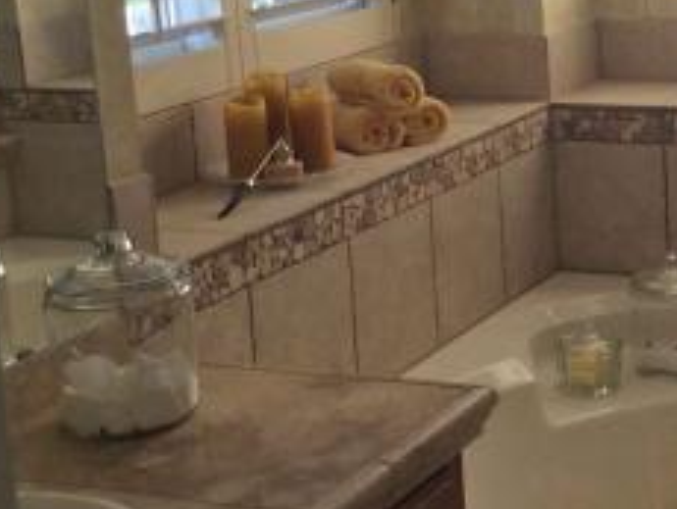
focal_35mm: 89
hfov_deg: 21.3
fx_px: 1742
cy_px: 150
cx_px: 665
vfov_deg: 16.6
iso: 40
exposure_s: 1/60
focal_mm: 3.3
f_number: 2.4
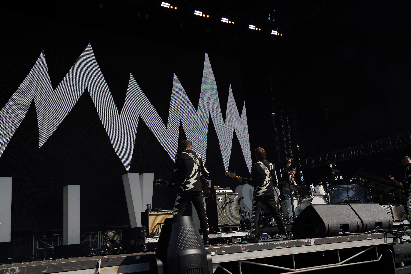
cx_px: 206
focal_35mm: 37
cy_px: 137
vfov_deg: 35.9
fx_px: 422
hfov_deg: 51.9
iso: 100
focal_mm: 37
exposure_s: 1/800
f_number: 8
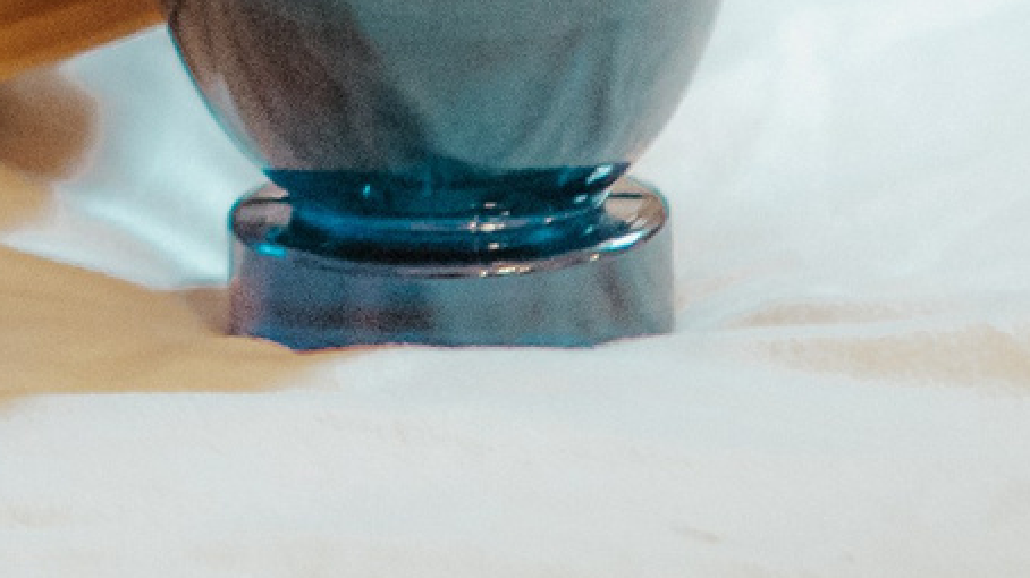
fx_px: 7126
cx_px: -621
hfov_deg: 8.1
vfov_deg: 4.6
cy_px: -315
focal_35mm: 261
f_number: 2.2
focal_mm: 28
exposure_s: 1/200
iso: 1000
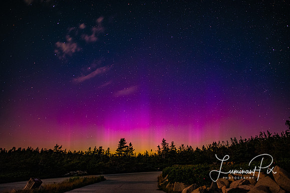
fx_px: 161
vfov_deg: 62.0
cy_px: 96
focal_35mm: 20
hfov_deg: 84.0
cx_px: 145
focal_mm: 20
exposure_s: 8
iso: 1600
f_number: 1.8
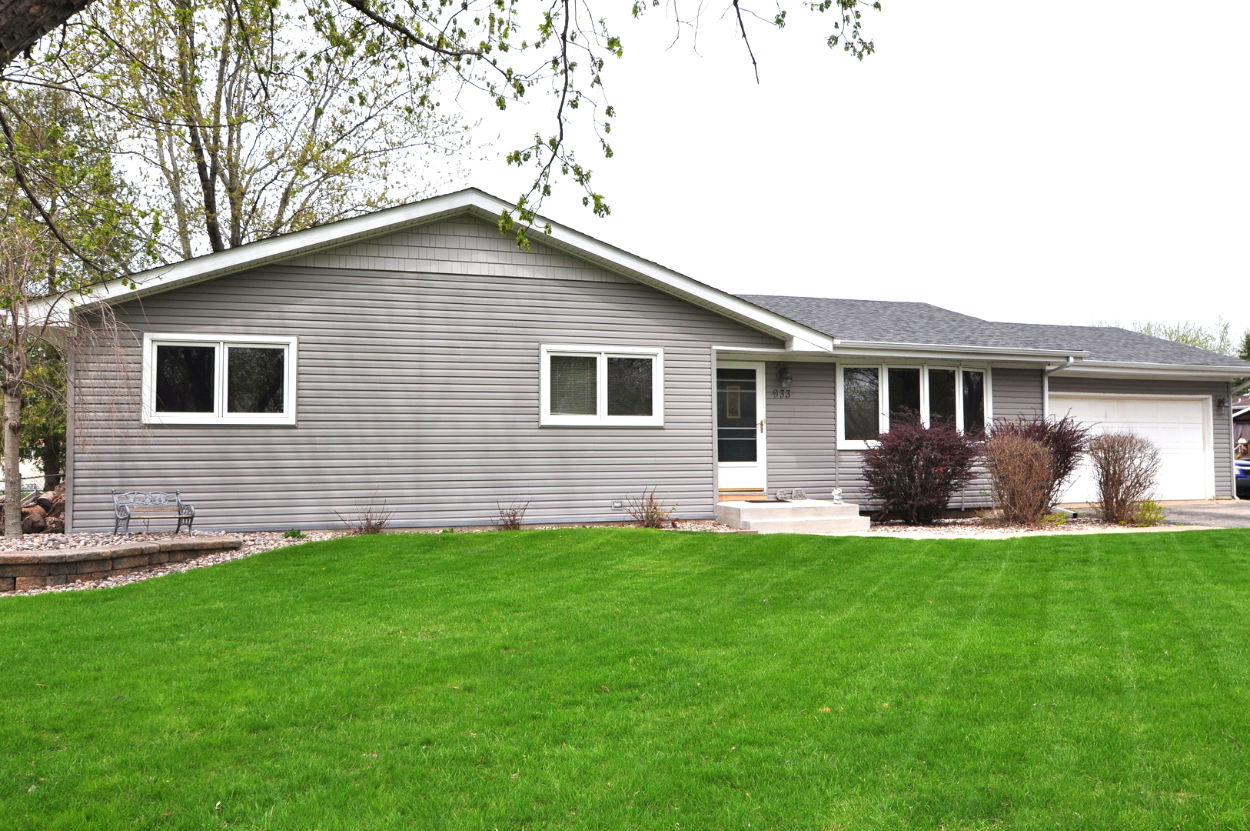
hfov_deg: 64.6
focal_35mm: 28
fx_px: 988
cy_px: 416
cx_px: 625
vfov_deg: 45.6
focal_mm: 19
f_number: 10
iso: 200
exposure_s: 1/320
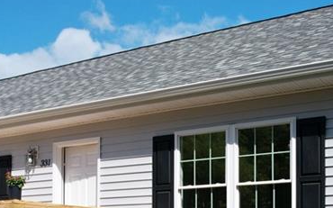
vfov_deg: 19.8
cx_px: 206
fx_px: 562
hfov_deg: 32.8
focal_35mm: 62
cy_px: 242
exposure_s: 1/2000
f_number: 2.8
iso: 140
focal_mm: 8.38
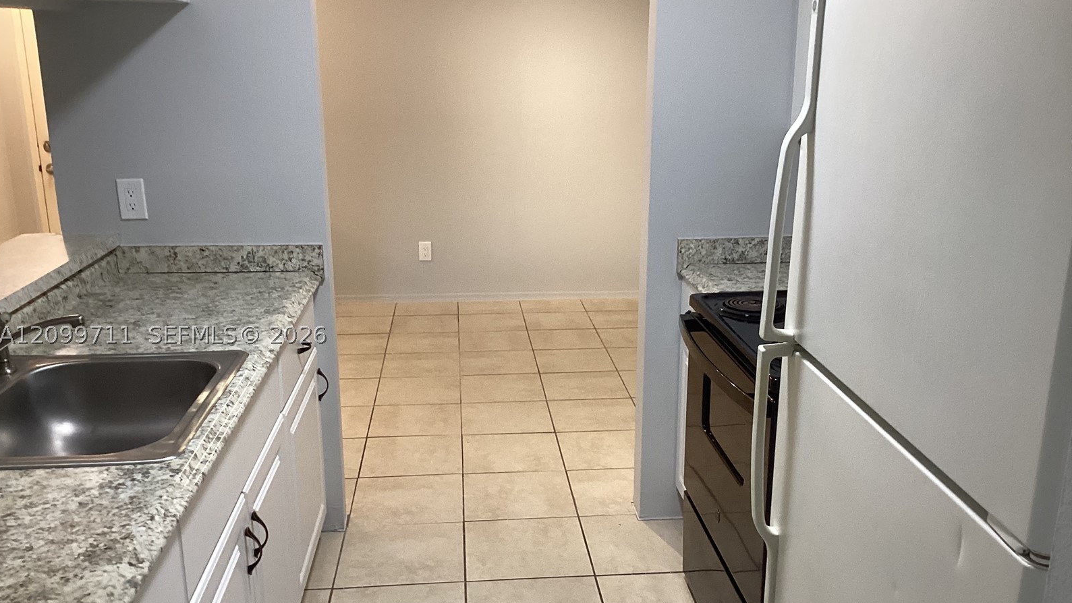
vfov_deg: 34.6
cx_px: 533
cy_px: 335
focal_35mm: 34
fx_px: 967
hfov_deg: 58.0
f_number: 2.4
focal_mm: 3.3
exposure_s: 1/50
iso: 125
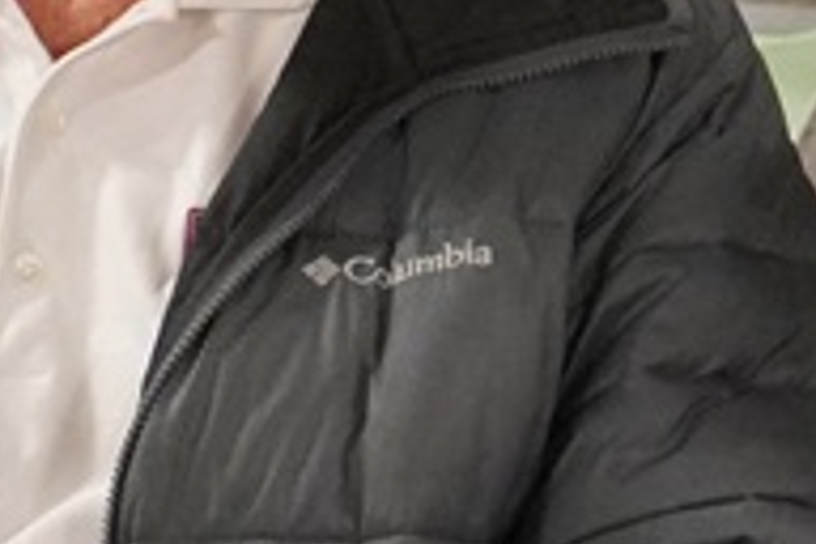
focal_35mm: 216
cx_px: 1028
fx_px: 4899
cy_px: -208
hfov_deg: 9.4
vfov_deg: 6.3
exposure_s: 1/160
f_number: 4.5
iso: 5000
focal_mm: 23
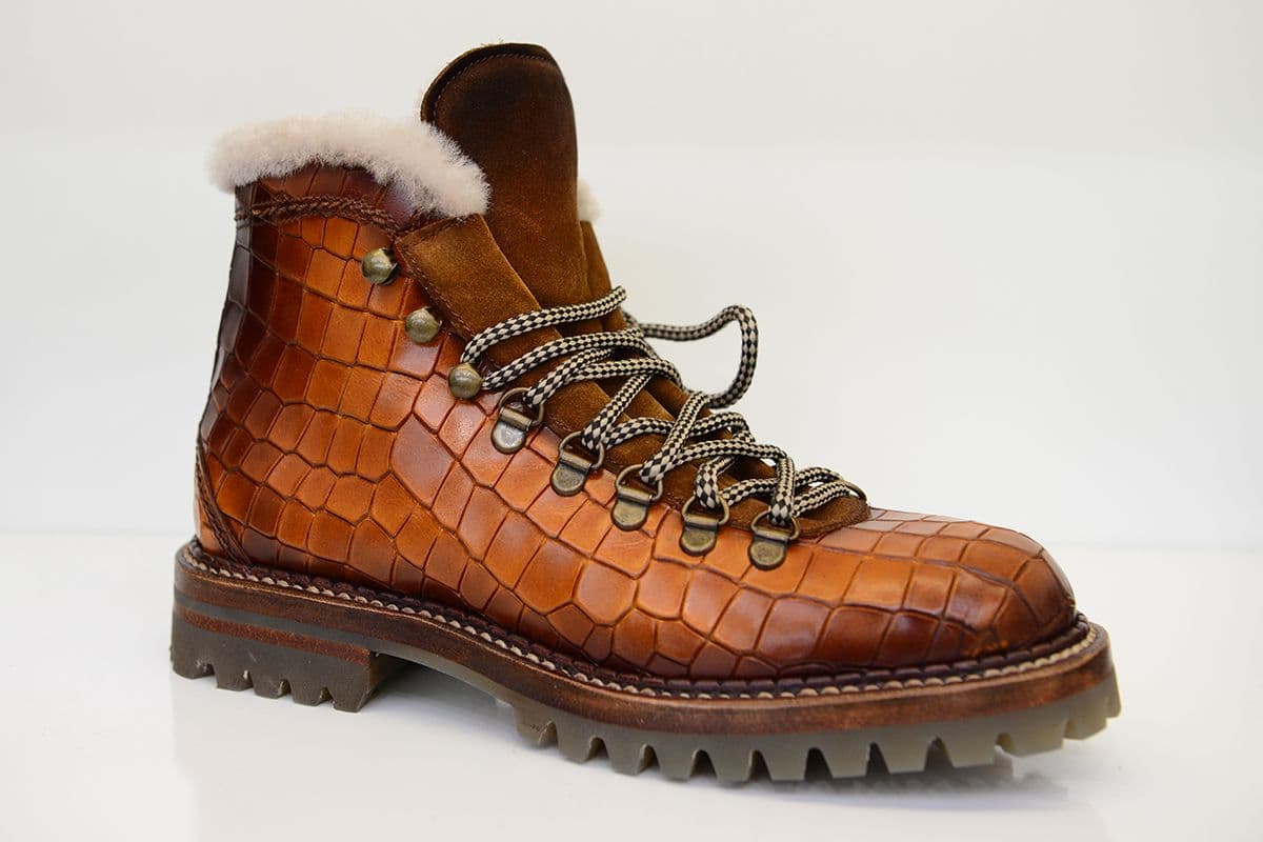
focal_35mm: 52
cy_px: 421
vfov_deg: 26.0
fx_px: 1824
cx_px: 632
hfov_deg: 38.2
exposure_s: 1/320
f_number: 5.6
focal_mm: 52
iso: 640
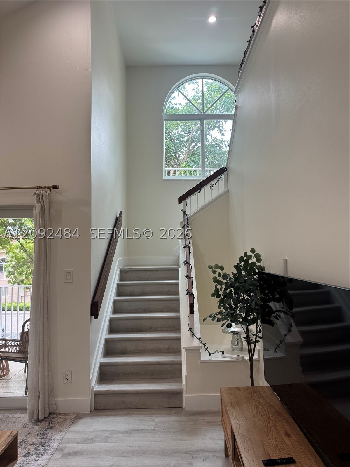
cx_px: 175
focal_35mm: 24
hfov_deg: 56.8
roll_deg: +1.3
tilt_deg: +2.8
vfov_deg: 71.6
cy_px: 234
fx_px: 324
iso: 160
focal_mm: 6.76
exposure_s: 1/120
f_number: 1.78
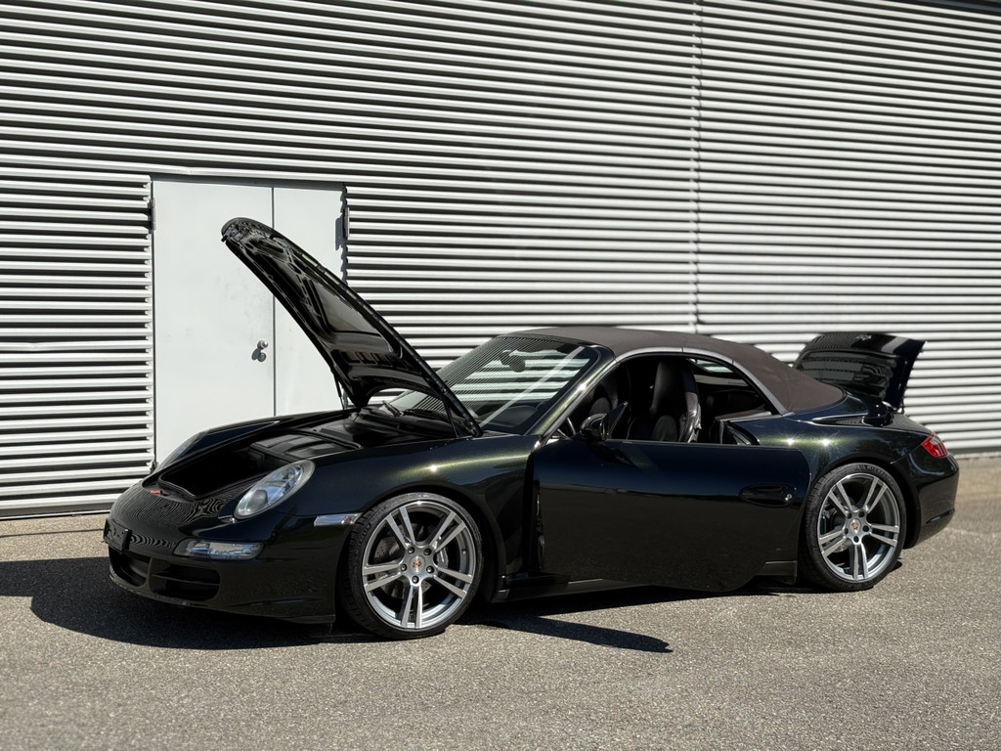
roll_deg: -0.5
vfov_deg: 30.3
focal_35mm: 48
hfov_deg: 39.7
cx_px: 500
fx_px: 1388
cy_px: 376
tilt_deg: -2.2
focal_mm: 6.76
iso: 80
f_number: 1.78
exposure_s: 1/2667
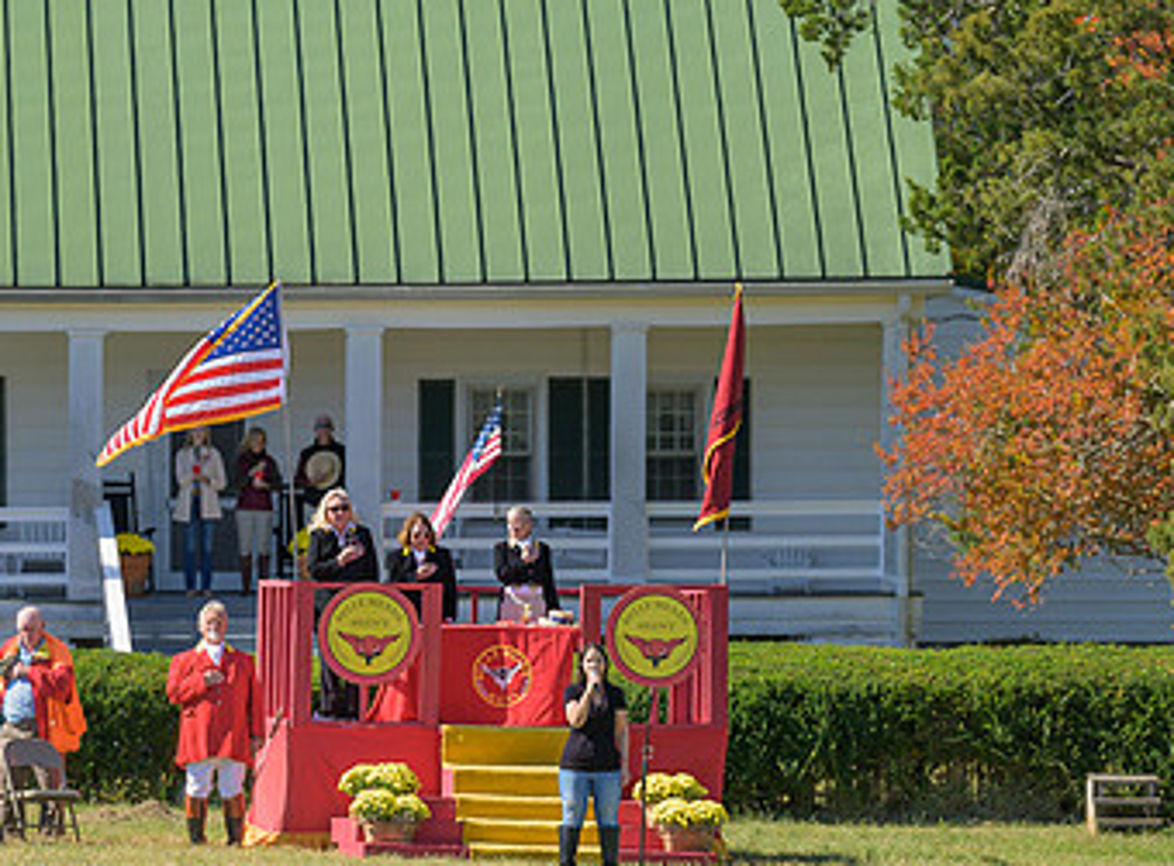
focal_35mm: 369
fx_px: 12444
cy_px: 334
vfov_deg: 4.0
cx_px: 525
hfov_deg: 5.4
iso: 200
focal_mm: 200
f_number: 4
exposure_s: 1/1000
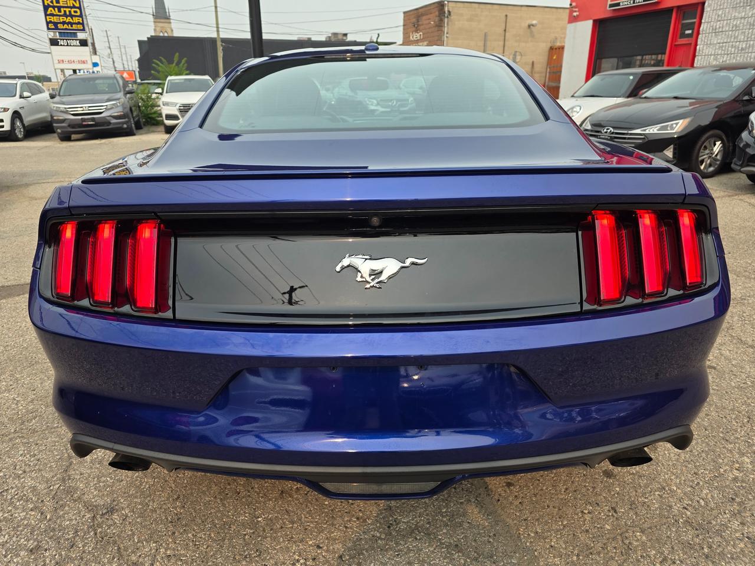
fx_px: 502
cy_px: 283
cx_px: 378
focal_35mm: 23
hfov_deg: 73.9
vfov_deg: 58.9
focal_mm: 6.3
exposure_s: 1/2339
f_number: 1.7
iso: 80
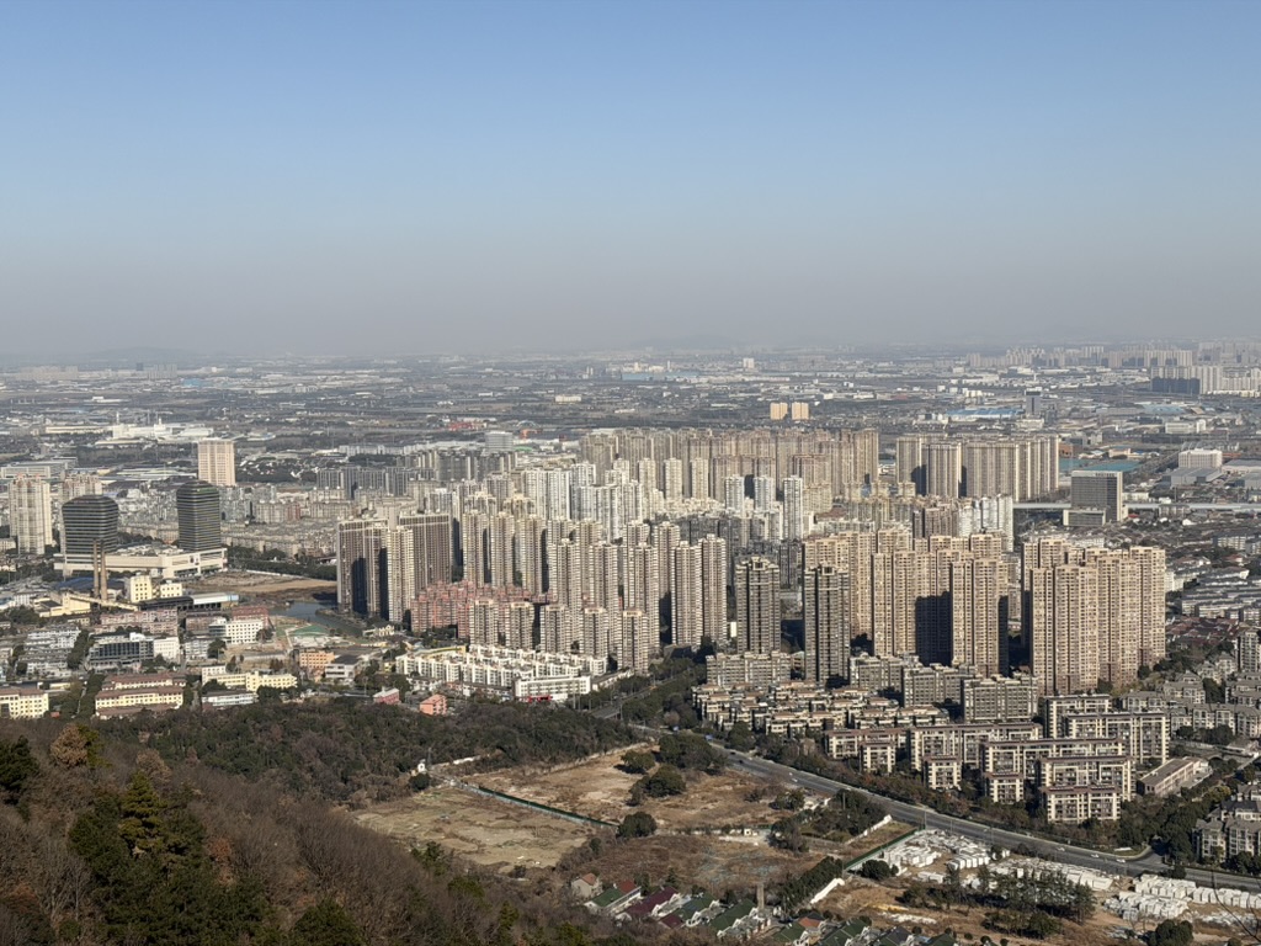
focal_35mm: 48
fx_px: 1749
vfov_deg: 30.3
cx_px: 630
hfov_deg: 39.7
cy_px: 473
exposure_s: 1/8772
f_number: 1.78
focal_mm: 6.76
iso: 64
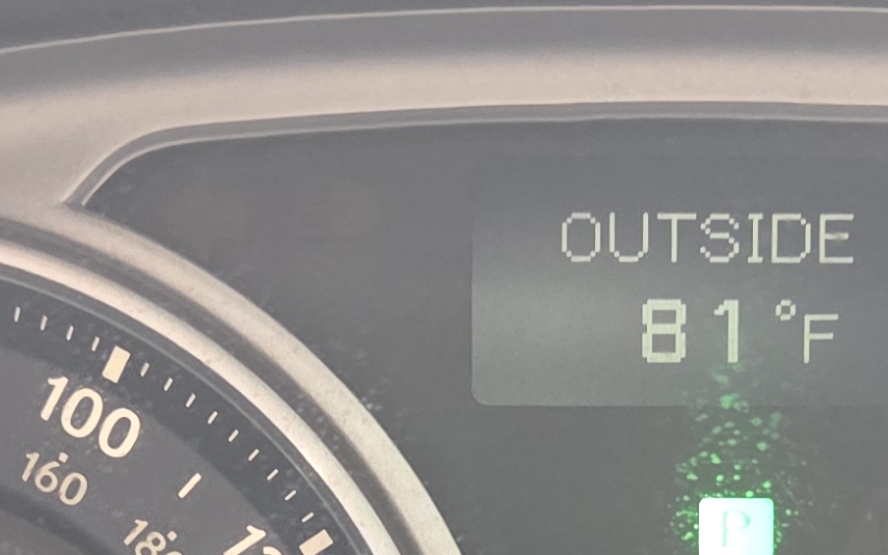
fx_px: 2760
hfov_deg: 18.3
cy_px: 768
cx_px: 488
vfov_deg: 11.2
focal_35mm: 114
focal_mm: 5.4
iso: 640
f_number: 1.8
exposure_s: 1/120
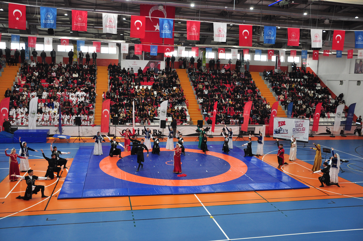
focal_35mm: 33
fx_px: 332
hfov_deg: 57.3
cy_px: 120
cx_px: 182
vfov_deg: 39.9
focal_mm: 22
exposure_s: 1/125
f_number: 3.5
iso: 400
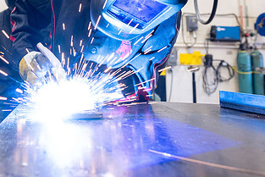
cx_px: 57
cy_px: 23
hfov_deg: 48.1
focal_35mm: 38
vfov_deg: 33.5
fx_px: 280
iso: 1600
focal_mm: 20.5
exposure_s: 1/200
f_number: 4
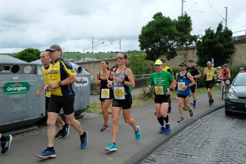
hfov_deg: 58.7
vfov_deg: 41.1
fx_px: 219
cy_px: 82
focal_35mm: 32
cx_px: 123
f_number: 5.6
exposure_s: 1/550
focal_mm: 21.4
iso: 400
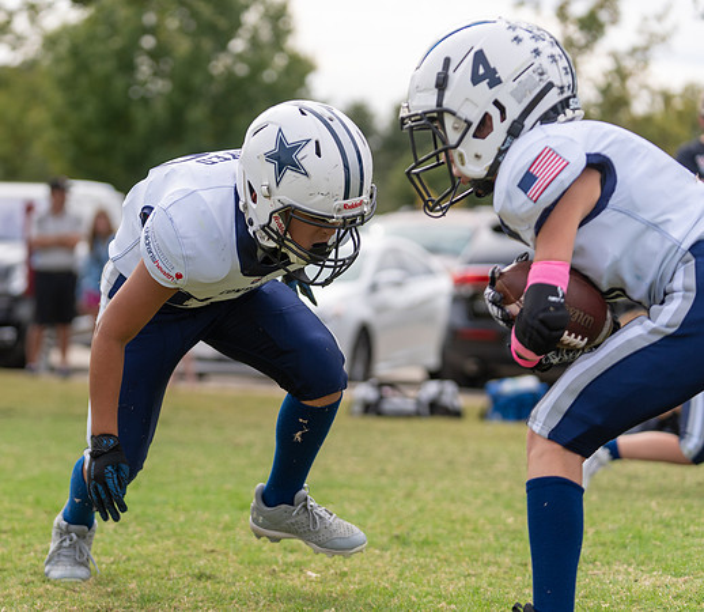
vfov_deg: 13.5
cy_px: 274
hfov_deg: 15.4
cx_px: 197
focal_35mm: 120
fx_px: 2588
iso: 125
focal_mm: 92
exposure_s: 1/1250
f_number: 2.8
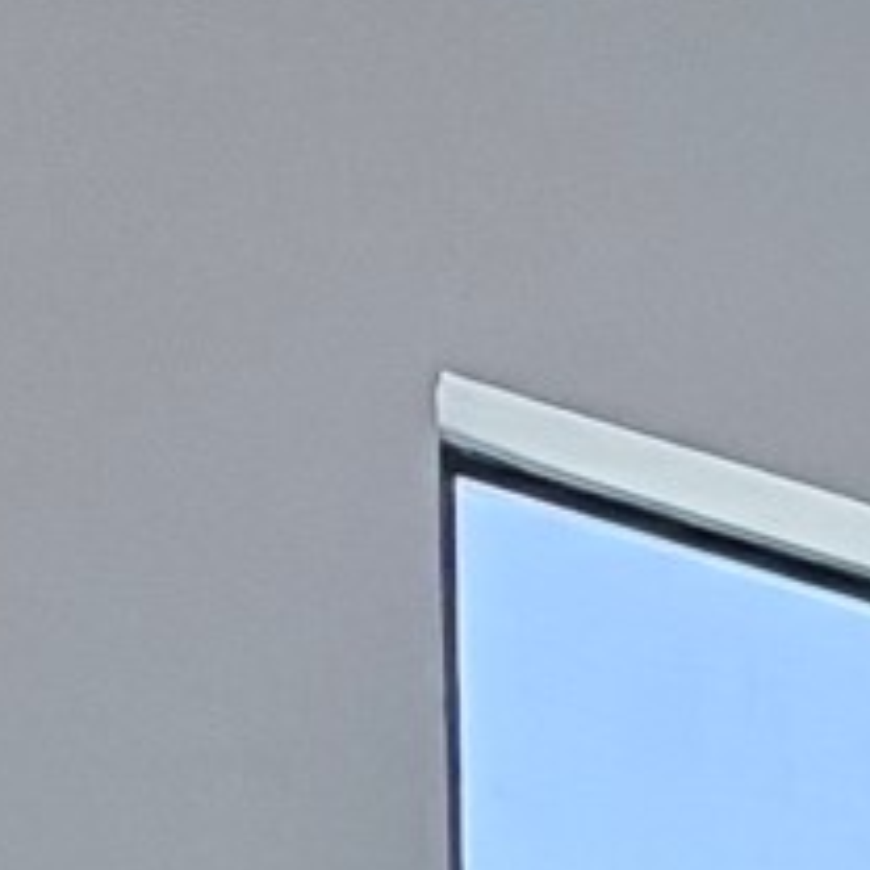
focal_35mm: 122
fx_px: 3469
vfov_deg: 10.9
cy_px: 2380
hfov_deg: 8.3
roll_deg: -0.3
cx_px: 3421
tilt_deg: -2.2
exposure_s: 1/120
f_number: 2.2
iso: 80
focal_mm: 2.22
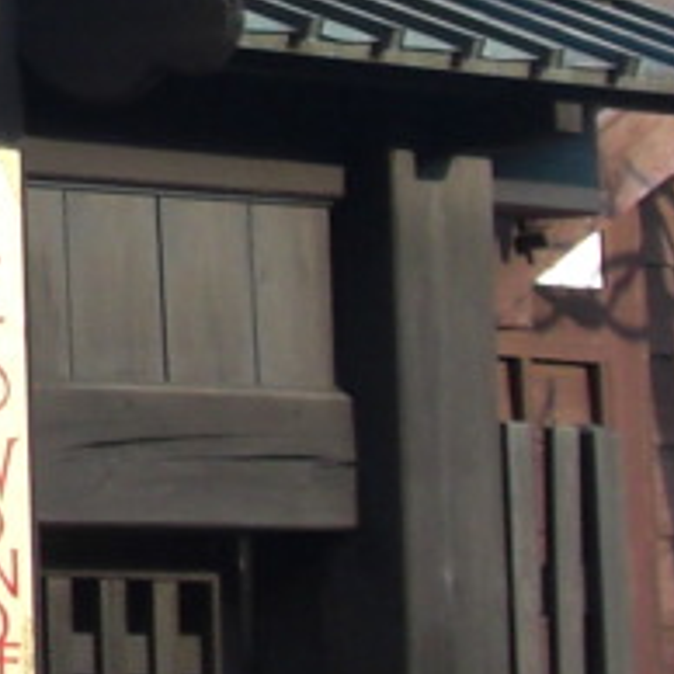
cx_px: -1001
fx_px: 6895
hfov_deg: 5.4
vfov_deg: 5.6
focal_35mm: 313
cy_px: -229
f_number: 3.1
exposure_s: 1/100
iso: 50
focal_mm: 7.6
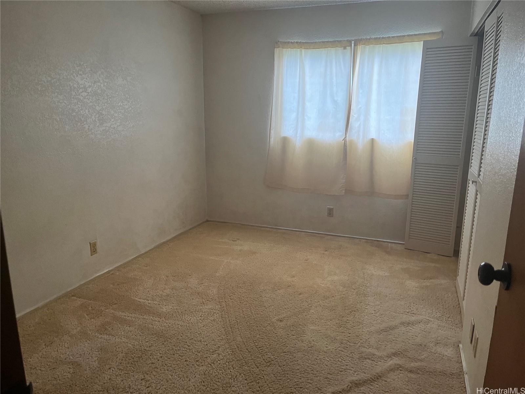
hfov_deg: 67.3
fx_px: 394
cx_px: 262
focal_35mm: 26
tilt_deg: -9.8
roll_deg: +0.3
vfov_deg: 53.1
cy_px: 197
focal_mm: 5.1
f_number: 1.6
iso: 250
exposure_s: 1/60
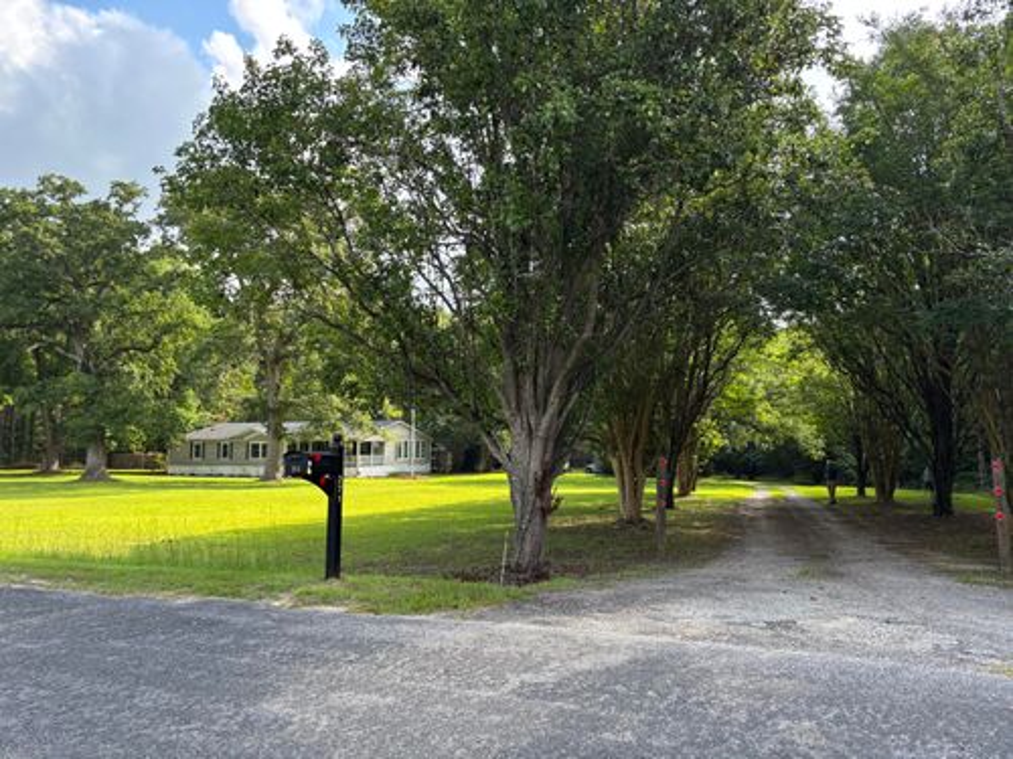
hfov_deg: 67.3
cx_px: 506
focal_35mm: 26
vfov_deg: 53.1
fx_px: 761
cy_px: 380
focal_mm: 5.96
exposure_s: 1/430
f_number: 1.6
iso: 50
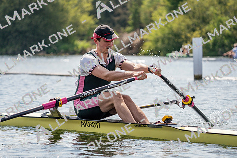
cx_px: 118
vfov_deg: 6.9
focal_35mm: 200
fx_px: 1317
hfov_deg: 10.3
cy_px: 79
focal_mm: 200
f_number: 5.6
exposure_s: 1/1600
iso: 200
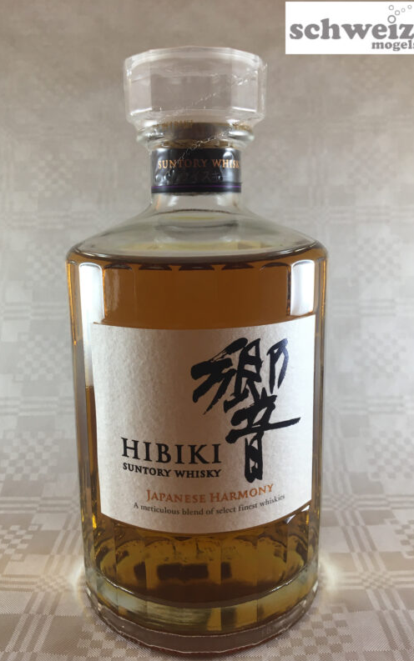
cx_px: 202
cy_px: 333
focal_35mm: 31
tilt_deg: -12.0
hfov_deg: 40.6
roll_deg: +3.9
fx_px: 559
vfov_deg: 61.2
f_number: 2.2
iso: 25
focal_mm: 4.15
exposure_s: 1/33
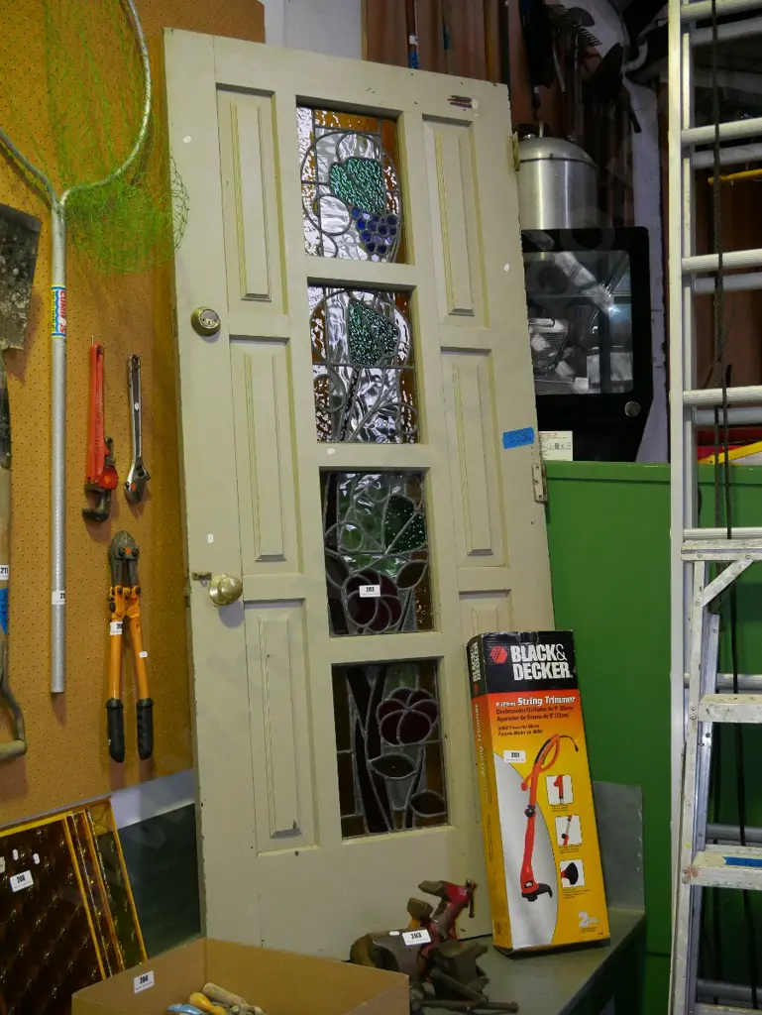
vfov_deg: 42.9
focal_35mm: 44
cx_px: 381
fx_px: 1290
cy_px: 508
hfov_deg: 32.9
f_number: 5.6
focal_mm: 22
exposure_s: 1/160
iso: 3200
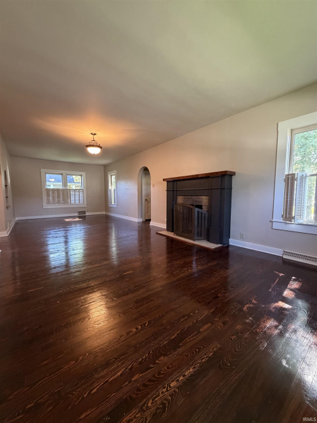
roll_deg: +0.0
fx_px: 171
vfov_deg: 102.1
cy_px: 212
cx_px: 158
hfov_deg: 85.7
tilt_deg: -4.8
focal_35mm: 14
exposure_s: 1/60
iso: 500
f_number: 2.2
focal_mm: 2.22
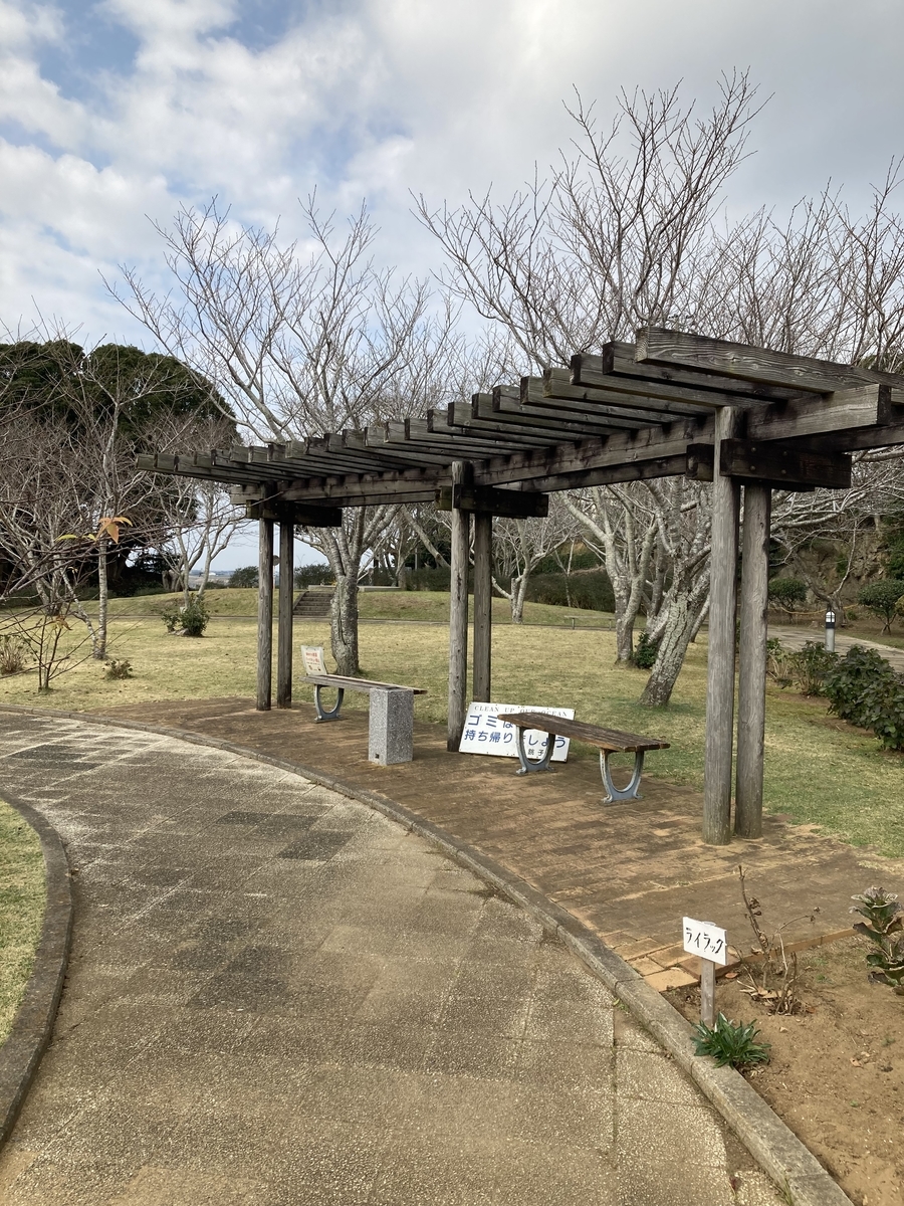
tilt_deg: -2.0
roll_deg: -2.0
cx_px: 452
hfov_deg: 49.7
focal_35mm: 28
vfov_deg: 63.4
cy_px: 603
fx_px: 975
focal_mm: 3.99
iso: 20
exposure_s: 1/1372
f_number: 1.8
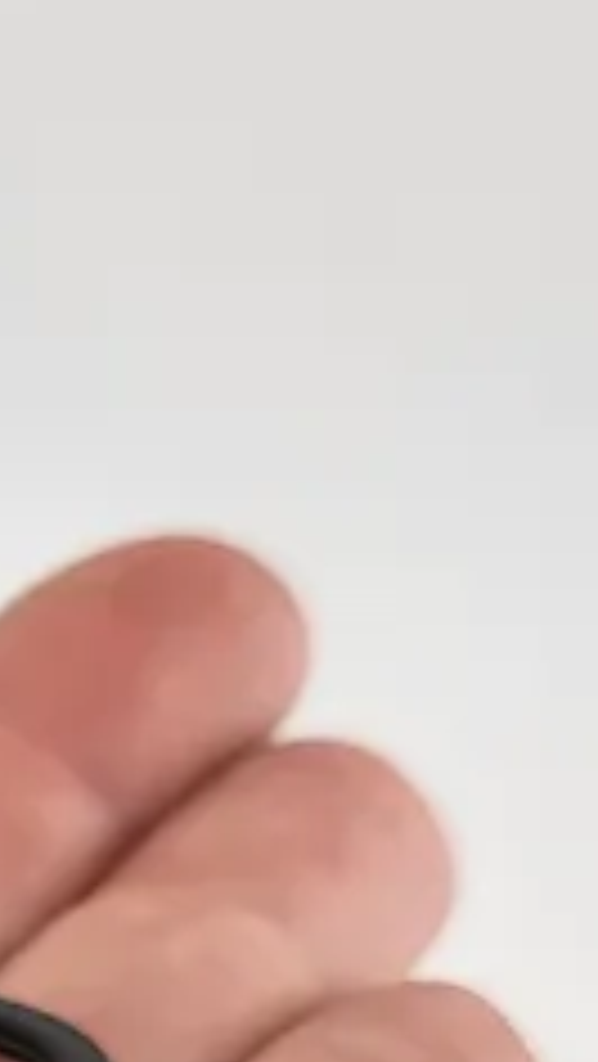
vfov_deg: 18.4
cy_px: 1220
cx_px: -508
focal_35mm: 111
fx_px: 3125
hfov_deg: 10.3
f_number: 1.8
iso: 40
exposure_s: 1/1090
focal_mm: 5
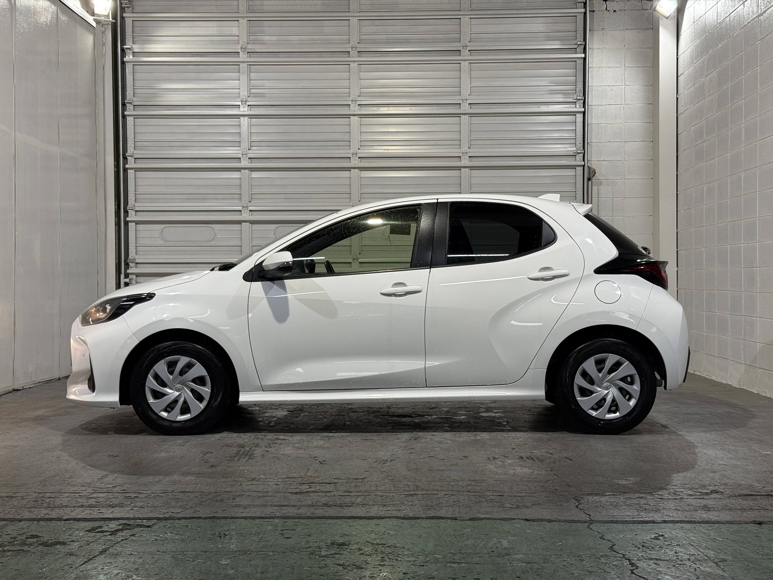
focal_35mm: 48
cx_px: 386
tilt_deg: -0.6
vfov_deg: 30.3
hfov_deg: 39.7
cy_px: 290
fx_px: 1072
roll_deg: +0.0
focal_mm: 6.76
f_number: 1.78
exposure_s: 1/120
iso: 80
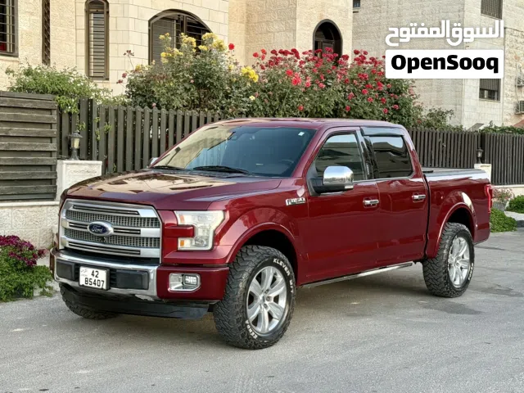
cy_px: 196
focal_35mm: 48
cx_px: 262
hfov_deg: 39.7
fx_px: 727
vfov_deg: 30.3
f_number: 1.78
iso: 160
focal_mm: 6.76
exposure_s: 1/126
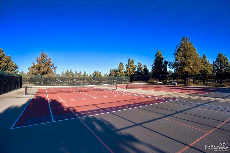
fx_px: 115
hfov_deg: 90.0
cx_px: 115
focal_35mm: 18
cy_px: 76
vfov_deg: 67.4
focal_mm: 18
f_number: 5.6
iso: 800
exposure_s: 1/6400
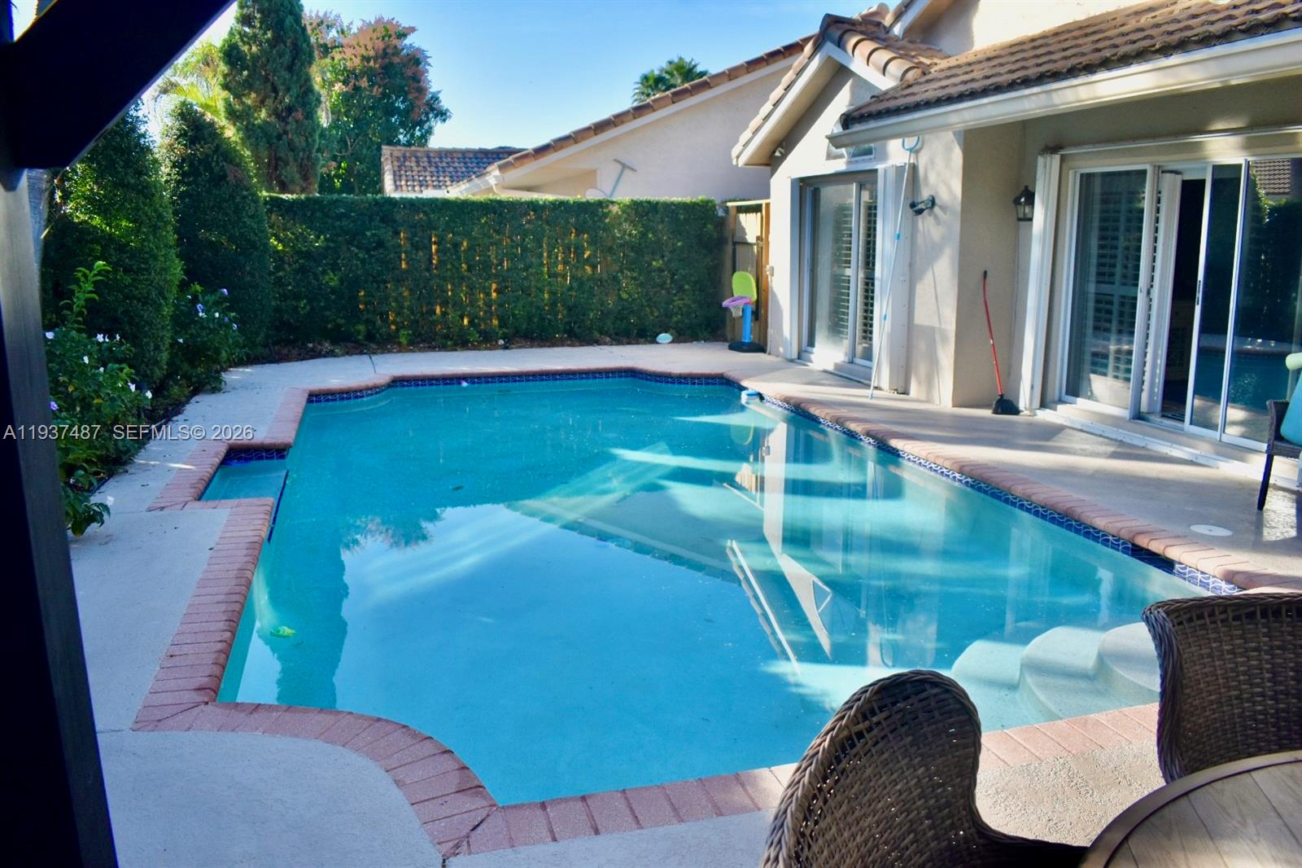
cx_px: 651
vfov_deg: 47.9
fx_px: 976
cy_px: 434
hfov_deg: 67.4
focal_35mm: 27
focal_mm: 18
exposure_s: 1/1250
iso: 400
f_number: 5
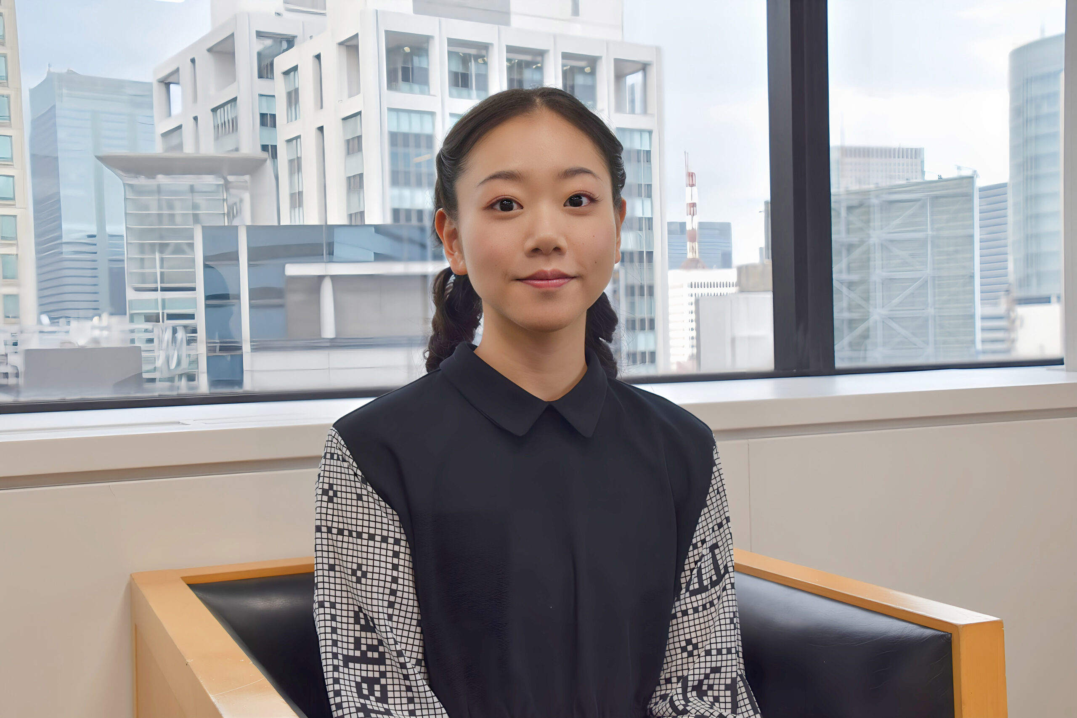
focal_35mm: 42
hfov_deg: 46.4
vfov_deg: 31.9
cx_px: 538
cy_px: 359
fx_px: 1256
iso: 400
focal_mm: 28
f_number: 5.6
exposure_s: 1/125
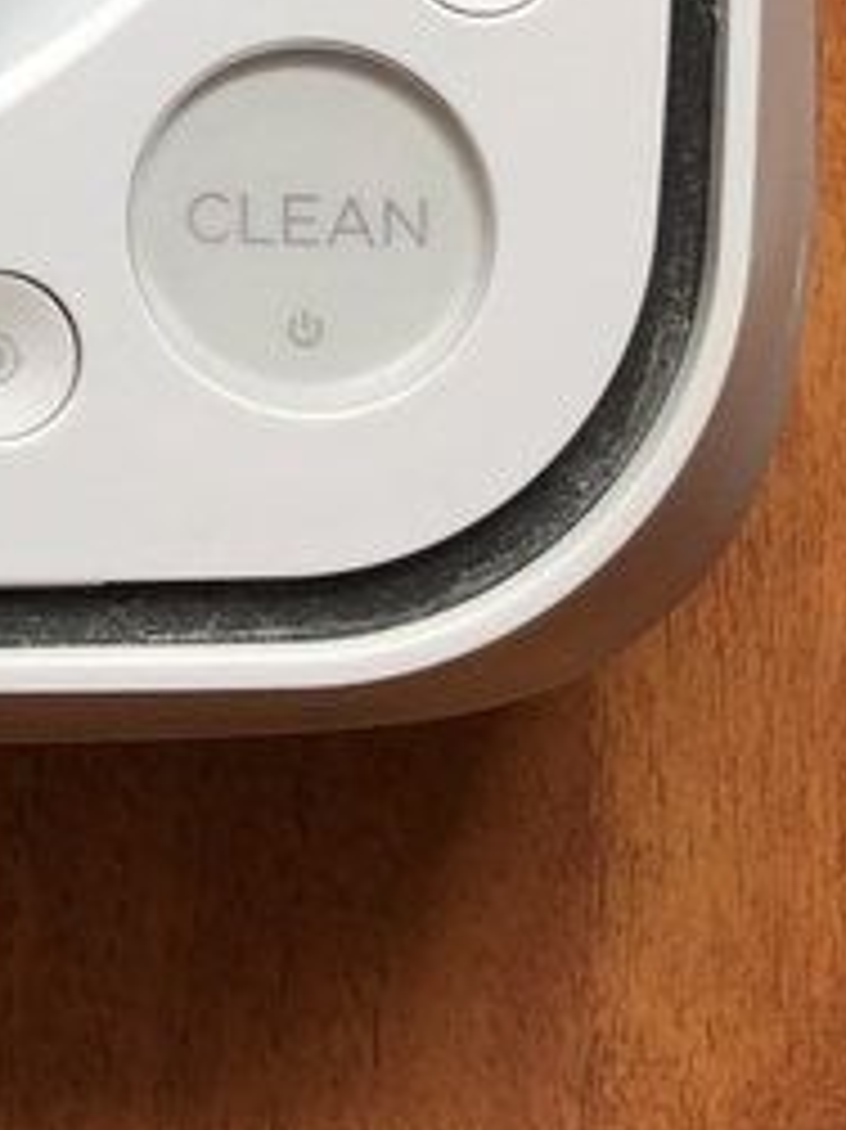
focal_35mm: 119
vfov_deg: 14.8
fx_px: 3881
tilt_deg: -86.2
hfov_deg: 11.7
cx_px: -562
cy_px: -804
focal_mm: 4
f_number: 1.8
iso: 25
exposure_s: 1/120
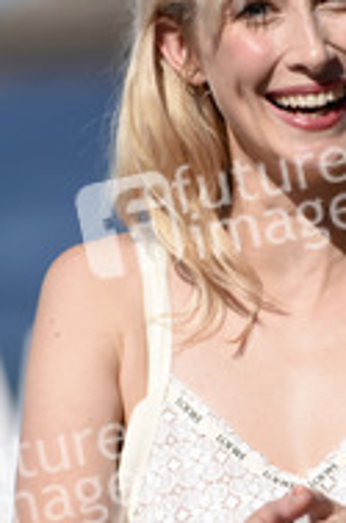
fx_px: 9219
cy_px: 351
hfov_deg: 2.1
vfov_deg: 3.3
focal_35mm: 636
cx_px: 299
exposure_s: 1/4000
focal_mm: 200
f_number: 4
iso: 200
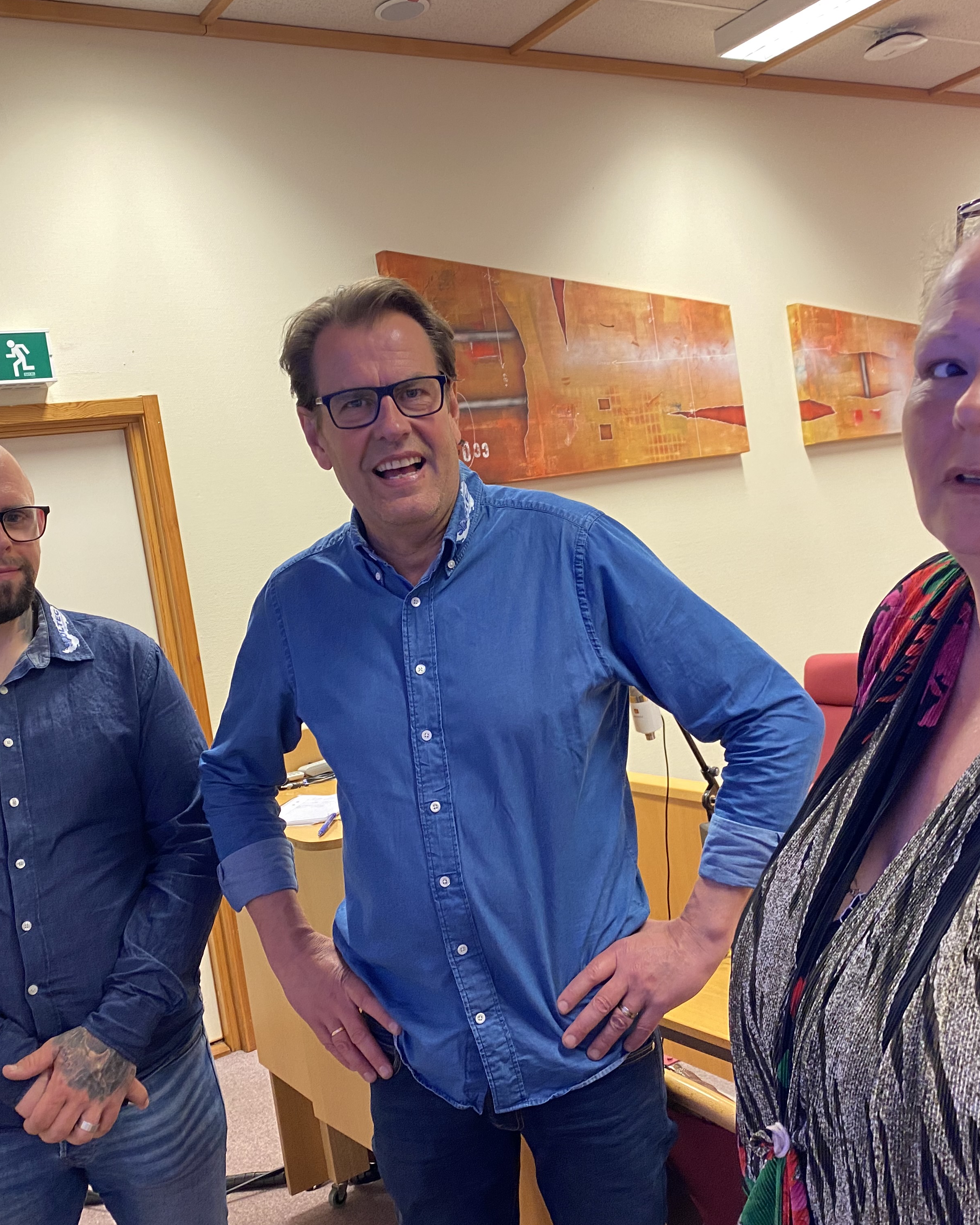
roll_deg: +8.5
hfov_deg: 43.4
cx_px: 490
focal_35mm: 34
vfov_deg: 52.8
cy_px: 613
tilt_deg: -5.6
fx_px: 1233
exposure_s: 1/50
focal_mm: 4.25
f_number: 1.8
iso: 125
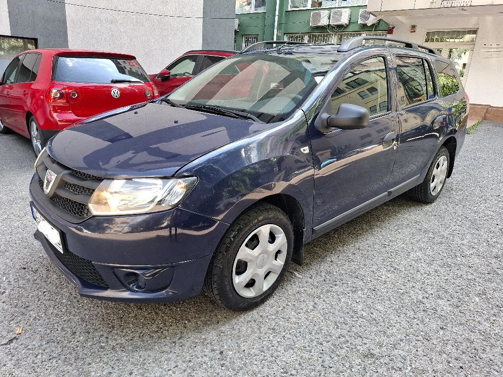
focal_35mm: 23
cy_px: 188
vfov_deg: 58.9
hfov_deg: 73.9
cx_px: 252
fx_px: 334
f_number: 1.8
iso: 50
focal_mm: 5.54
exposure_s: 1/130
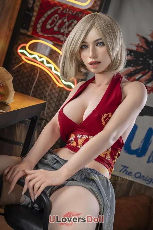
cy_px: 115
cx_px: 76
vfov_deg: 26.0
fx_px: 497
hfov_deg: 17.5
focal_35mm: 78
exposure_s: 1/80
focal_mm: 78
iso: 400
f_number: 5.6
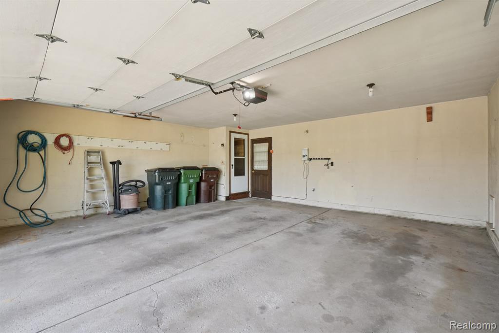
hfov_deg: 100.4
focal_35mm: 15
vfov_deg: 77.3
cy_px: 166
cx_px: 250
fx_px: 208
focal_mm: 10
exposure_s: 1/30
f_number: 8
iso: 250
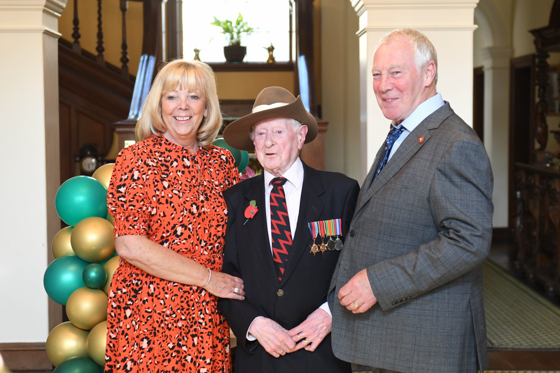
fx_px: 1120
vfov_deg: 18.9
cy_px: 186
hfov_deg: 28.1
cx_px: 280
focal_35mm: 72
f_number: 3.2
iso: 1000
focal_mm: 48
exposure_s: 1/200
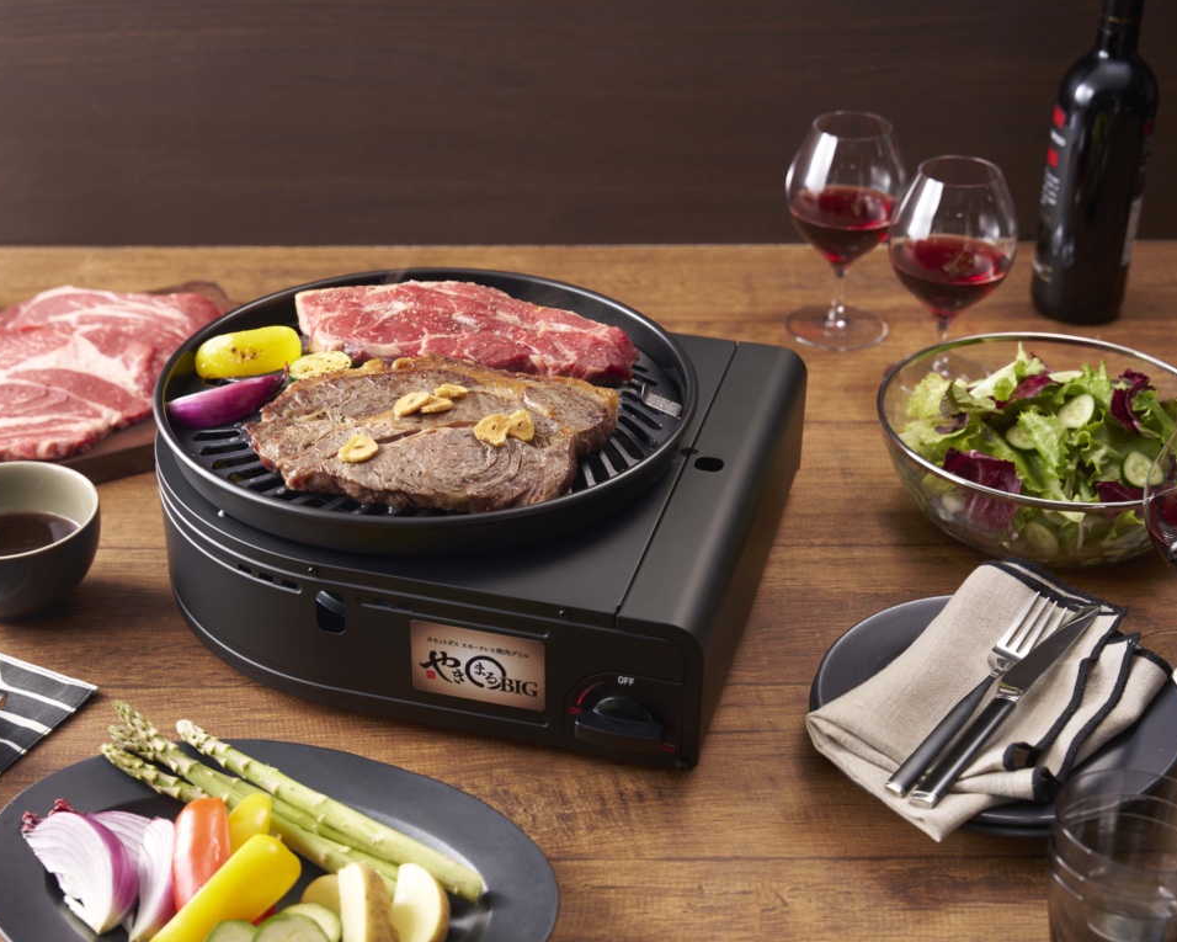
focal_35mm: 53
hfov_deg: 35.0
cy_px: 479
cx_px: 486
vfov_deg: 28.4
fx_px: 1863
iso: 100
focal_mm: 45.4
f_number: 4
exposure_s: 1/100
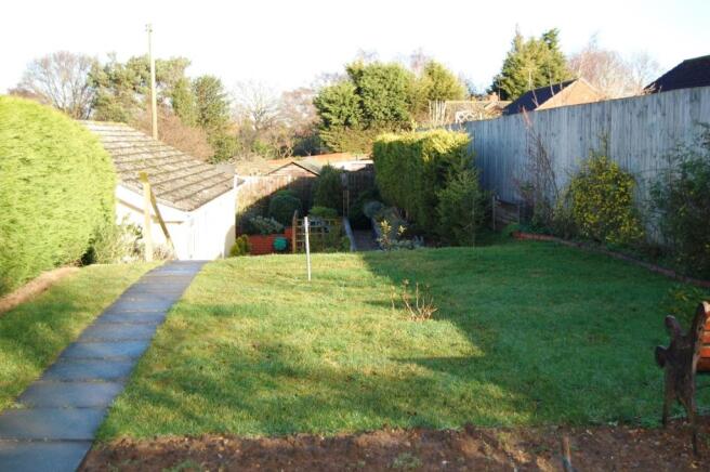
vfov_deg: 26.4
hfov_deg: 38.9
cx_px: 355
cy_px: 236
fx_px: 1005
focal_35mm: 51
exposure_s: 1/500
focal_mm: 34
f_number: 5
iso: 400
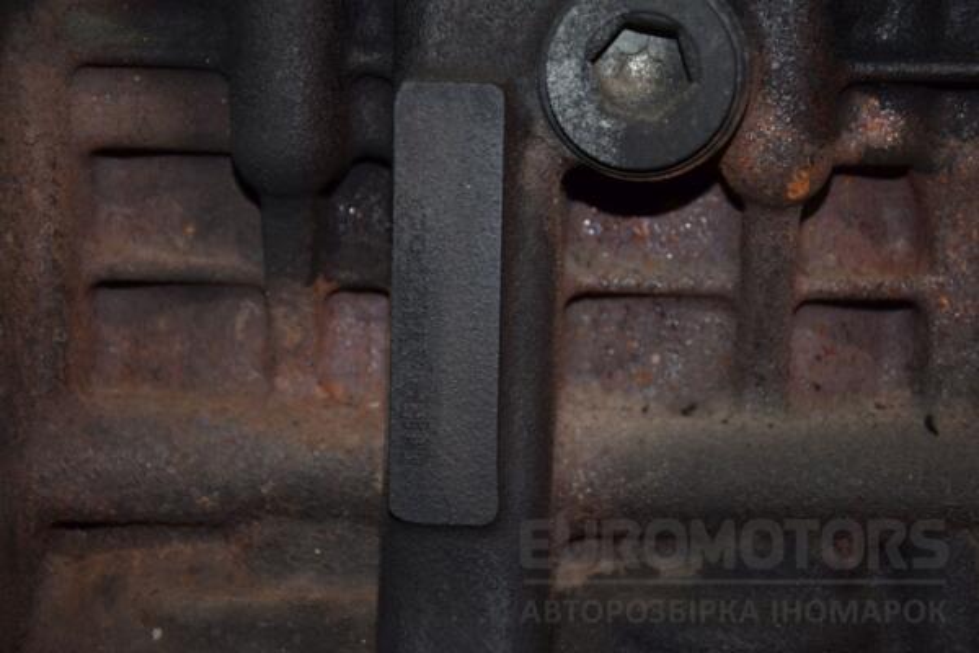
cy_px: 326
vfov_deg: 14.7
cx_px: 490
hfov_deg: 21.9
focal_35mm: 93
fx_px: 2529
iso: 800
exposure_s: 1/60
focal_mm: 62
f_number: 5.3
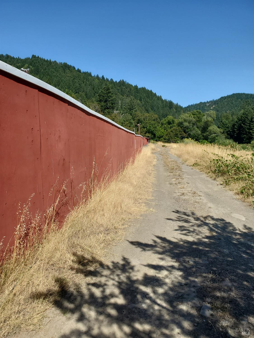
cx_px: 127
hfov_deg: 53.1
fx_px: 254
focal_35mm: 26
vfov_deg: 67.3
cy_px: 169
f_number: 2.4
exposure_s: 1/1799
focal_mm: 4.3
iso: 50
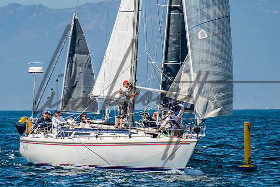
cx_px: 99
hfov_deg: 5.3
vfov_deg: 3.5
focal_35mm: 392
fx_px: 3050
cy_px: 35
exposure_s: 1/500
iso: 160
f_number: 6.3
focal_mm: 200
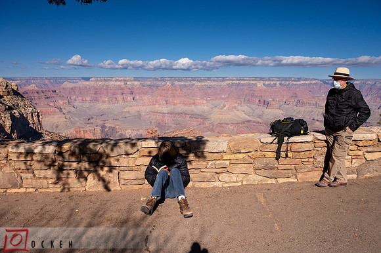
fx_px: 283
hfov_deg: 68.0
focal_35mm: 27
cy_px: 126
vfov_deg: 48.3
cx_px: 190
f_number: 8
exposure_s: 1/2000
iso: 400
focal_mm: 26.5
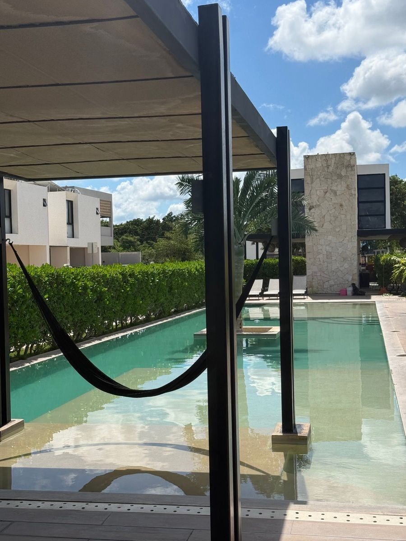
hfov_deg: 30.3
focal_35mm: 48
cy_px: 270
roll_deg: +1.0
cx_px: 203
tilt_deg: -0.1
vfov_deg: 39.7
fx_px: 751
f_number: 1.78
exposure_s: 1/9901
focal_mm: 6.76
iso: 100
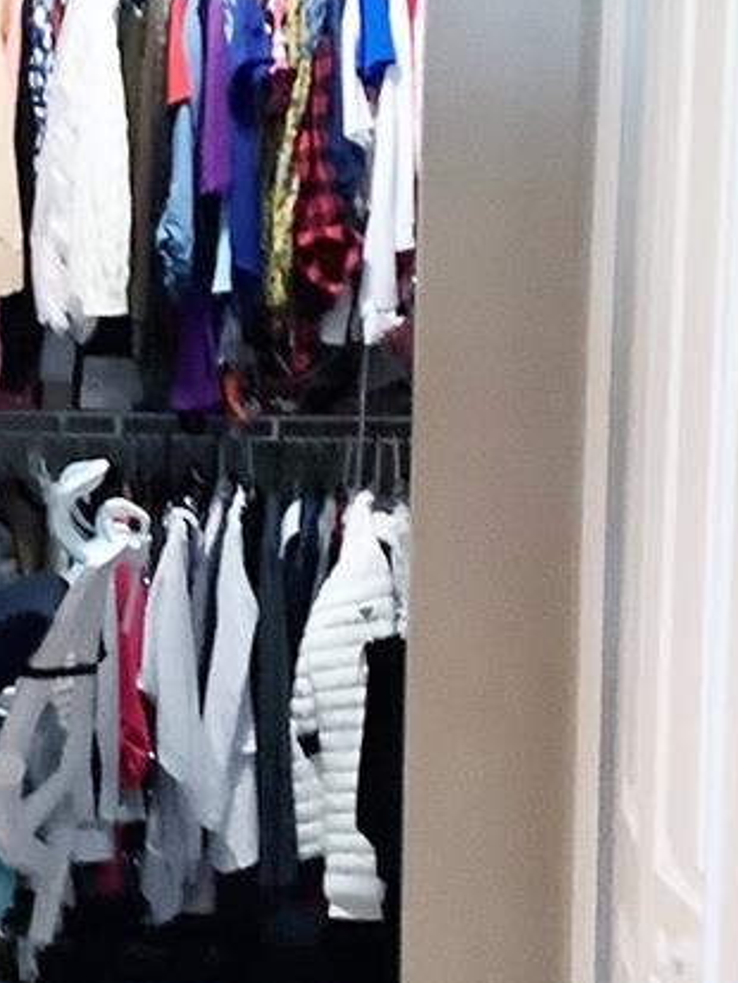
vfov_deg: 21.7
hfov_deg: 15.8
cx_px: -138
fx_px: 2557
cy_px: 581
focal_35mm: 90
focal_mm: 3.3
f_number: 2.4
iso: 400
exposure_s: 1/30
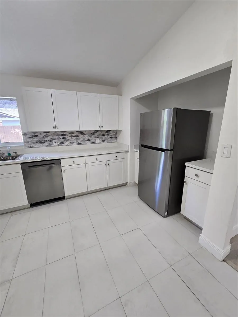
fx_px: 119
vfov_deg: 106.2
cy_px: 158
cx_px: 119
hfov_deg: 89.9
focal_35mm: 13
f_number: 2.2
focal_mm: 2.2
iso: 160
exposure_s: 1/60
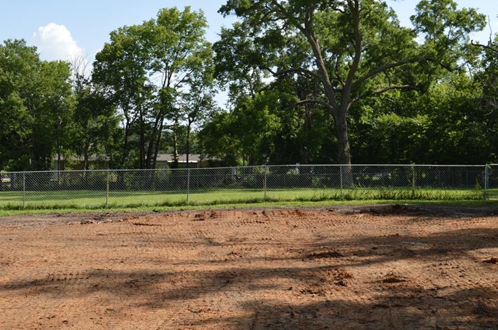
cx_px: 232
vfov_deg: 26.9
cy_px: 148
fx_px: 691
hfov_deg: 39.6
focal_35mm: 50
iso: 100
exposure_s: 1/125
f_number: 8
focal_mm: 26
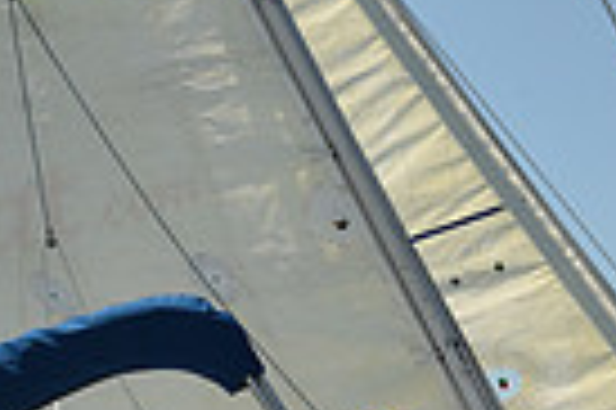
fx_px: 5076
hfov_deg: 6.9
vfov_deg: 4.5
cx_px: 436
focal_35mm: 297
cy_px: 840
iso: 320
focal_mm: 70
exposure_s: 1/800
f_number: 11
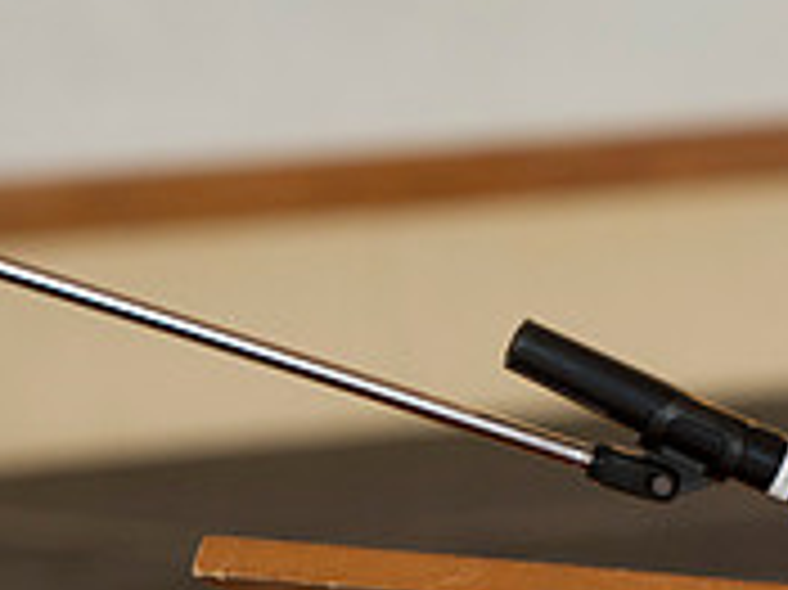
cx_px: 860
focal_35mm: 479
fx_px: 10897
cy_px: 315
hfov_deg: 4.1
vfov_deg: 3.1
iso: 1000
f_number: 4
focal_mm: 150
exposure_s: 1/200
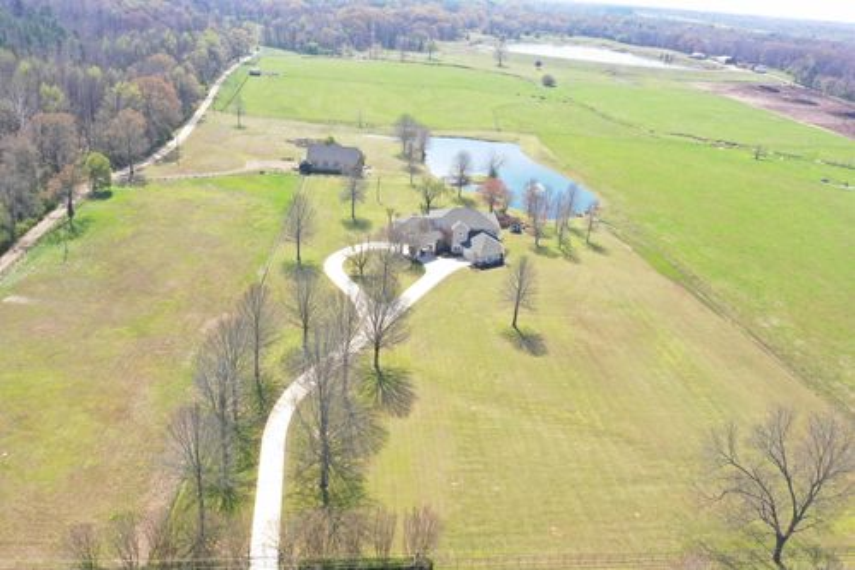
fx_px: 665
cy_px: 285
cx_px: 428
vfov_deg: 46.4
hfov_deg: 65.5
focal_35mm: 28
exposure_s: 1/200
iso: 100
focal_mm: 10.26
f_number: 5
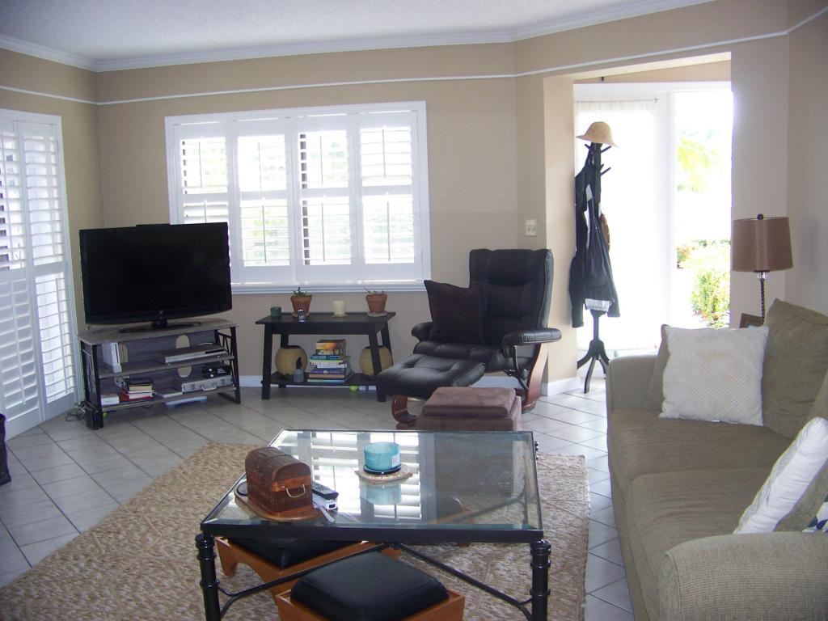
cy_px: 310
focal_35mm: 36
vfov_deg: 39.7
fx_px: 861
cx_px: 414
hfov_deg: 51.4
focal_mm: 5.85
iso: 64
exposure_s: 1/30
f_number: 2.8
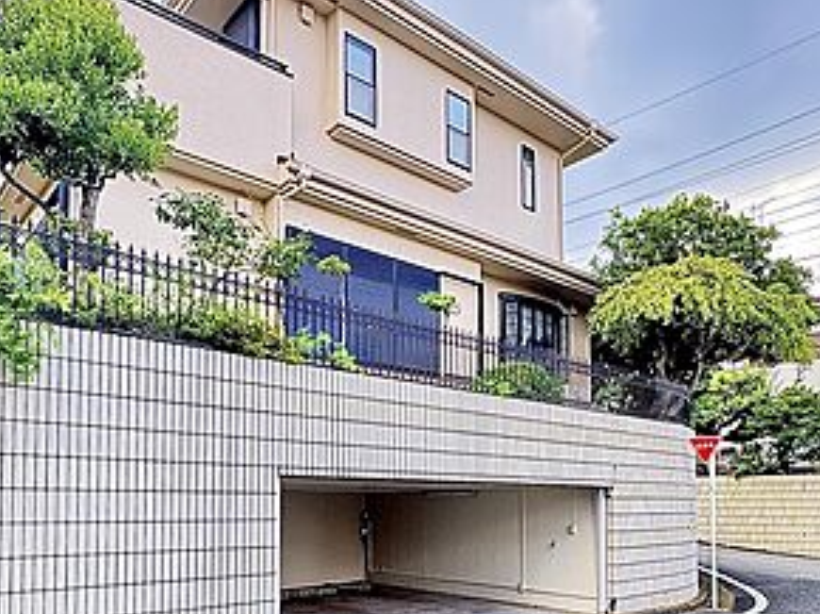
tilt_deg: +3.0
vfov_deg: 46.0
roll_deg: +1.3
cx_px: 416
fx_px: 686
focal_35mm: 29
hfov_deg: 61.7
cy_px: 478
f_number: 2.2
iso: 64
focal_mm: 2.22
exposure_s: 1/172
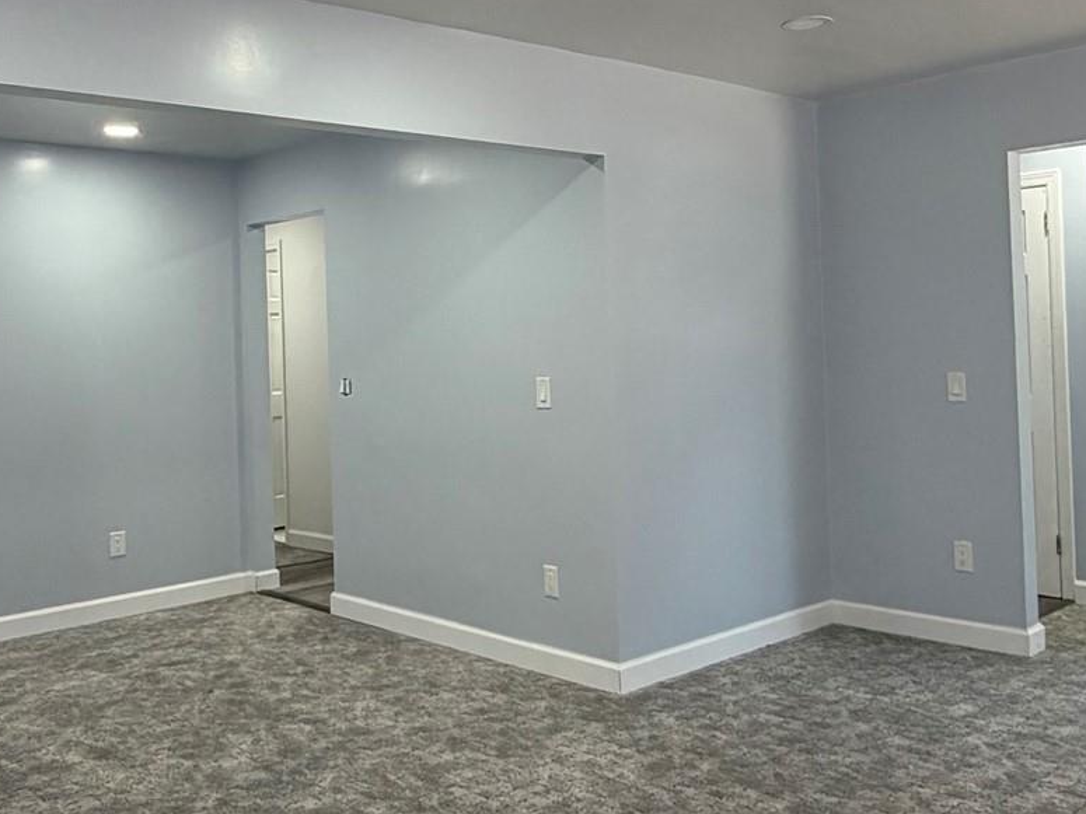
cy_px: 322
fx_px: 1161
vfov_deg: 38.5
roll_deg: +2.7
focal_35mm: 37
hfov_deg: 50.1
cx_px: 541
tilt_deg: +1.4
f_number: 2.2
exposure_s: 1/121
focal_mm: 2.22
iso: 200
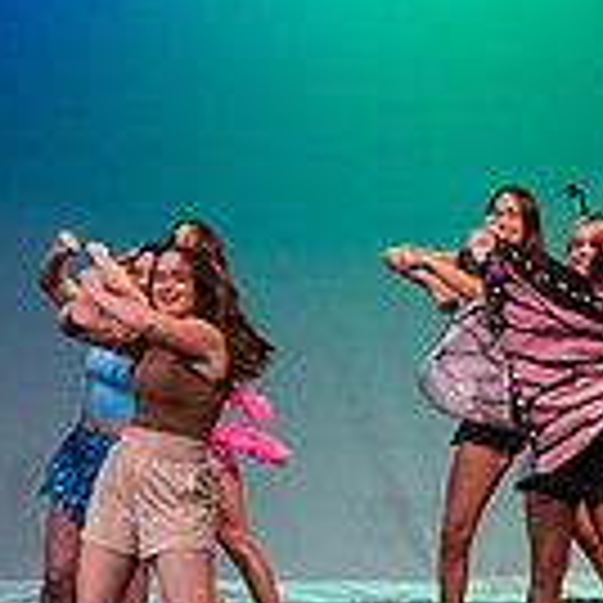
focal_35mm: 257
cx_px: 819
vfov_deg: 6.8
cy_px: 461
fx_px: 5065
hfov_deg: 6.7
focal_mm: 70
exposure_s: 1/320
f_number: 3.2
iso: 4000
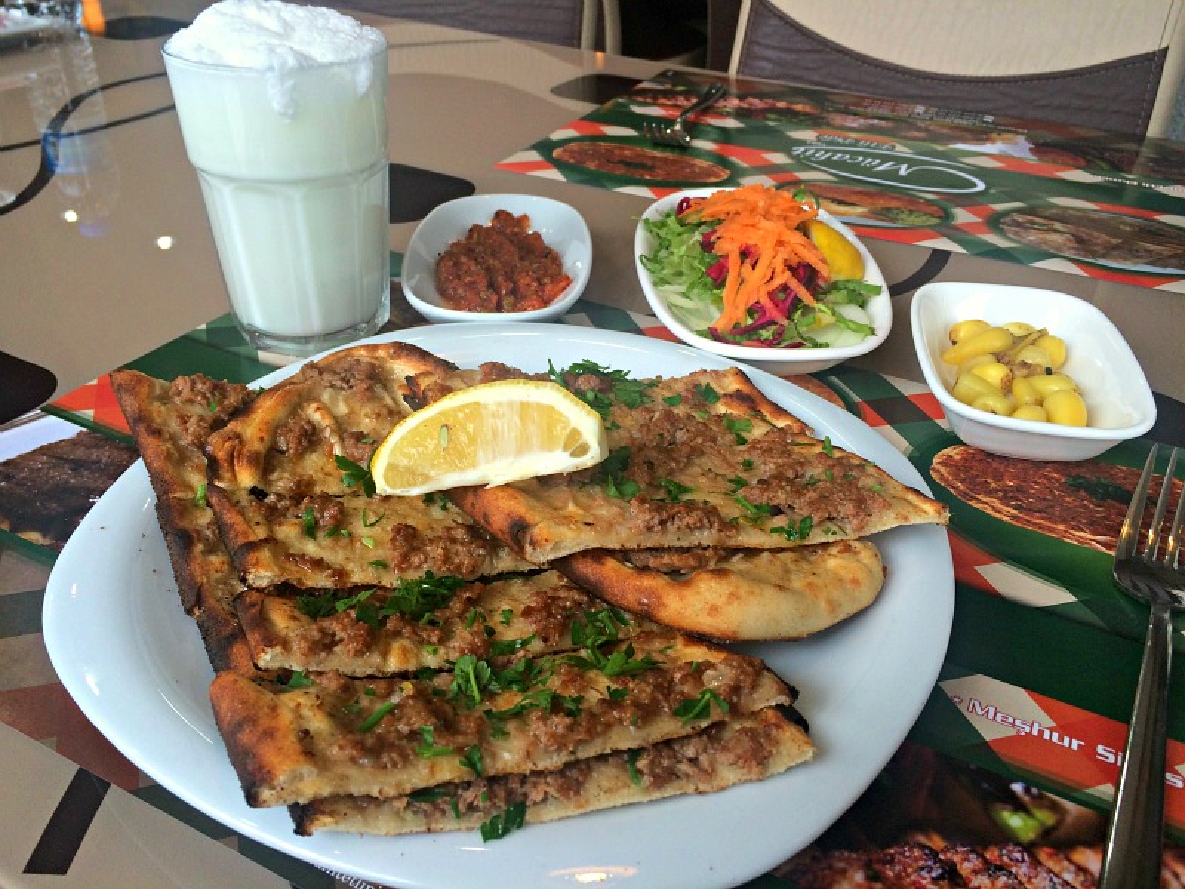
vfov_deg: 48.2
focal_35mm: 29
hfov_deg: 61.7
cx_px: 592
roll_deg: -1.2
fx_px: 993
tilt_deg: -32.9
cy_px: 444
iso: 40
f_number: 2.2
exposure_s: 1/120
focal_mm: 4.15
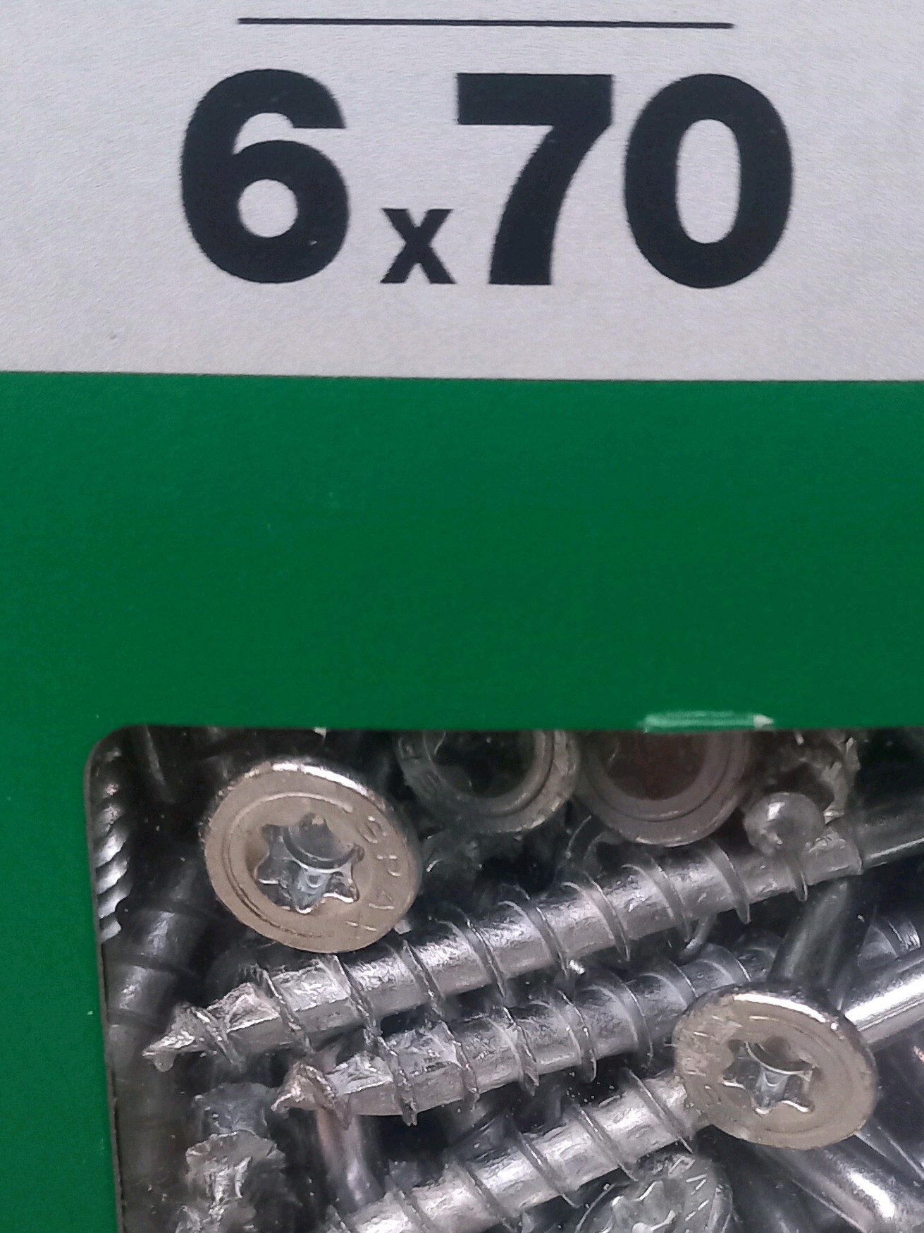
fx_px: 2243
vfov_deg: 30.2
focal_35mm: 63
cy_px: 930
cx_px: 617
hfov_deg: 23.2
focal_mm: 4
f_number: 1.8
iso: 400
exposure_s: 1/25.1
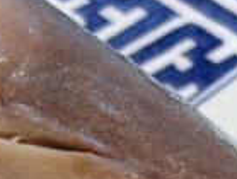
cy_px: 431
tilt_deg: -46.6
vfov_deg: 3.8
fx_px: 2622
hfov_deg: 5.0
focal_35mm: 382
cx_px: -312
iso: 50
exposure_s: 1/50
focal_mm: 5.96
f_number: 1.6
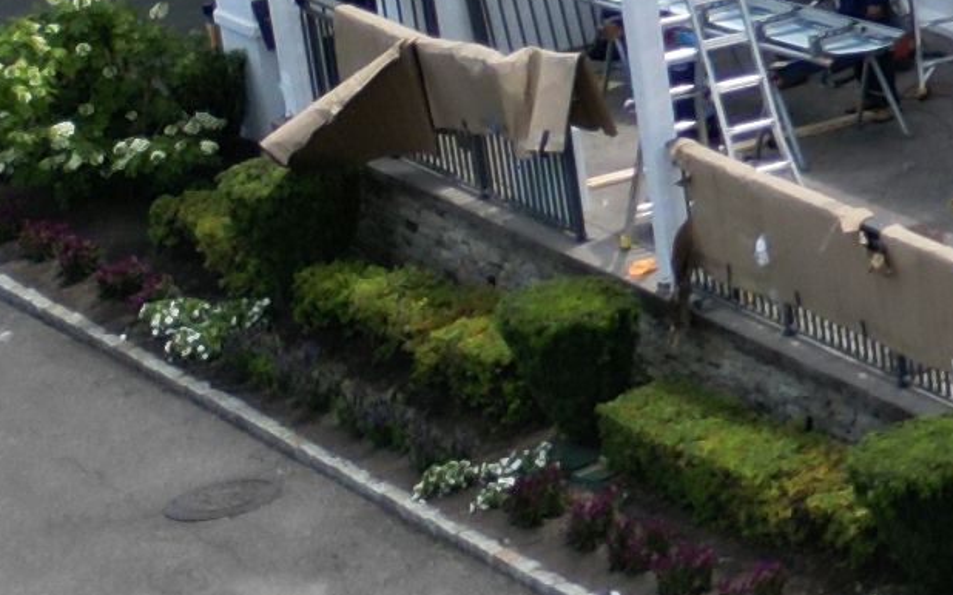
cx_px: 2679
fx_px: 4311
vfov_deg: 7.9
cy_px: 14
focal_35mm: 166
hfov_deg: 10.0
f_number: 1.7
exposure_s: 1/2500
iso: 130
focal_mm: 6.72
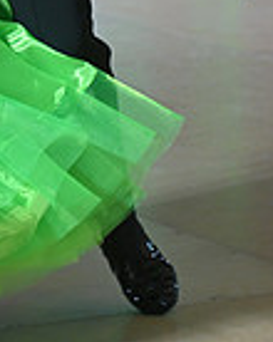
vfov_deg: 5.4
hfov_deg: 4.3
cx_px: -58
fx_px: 3603
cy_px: -285
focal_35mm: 356
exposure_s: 1/400
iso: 1250
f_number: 5
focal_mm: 90
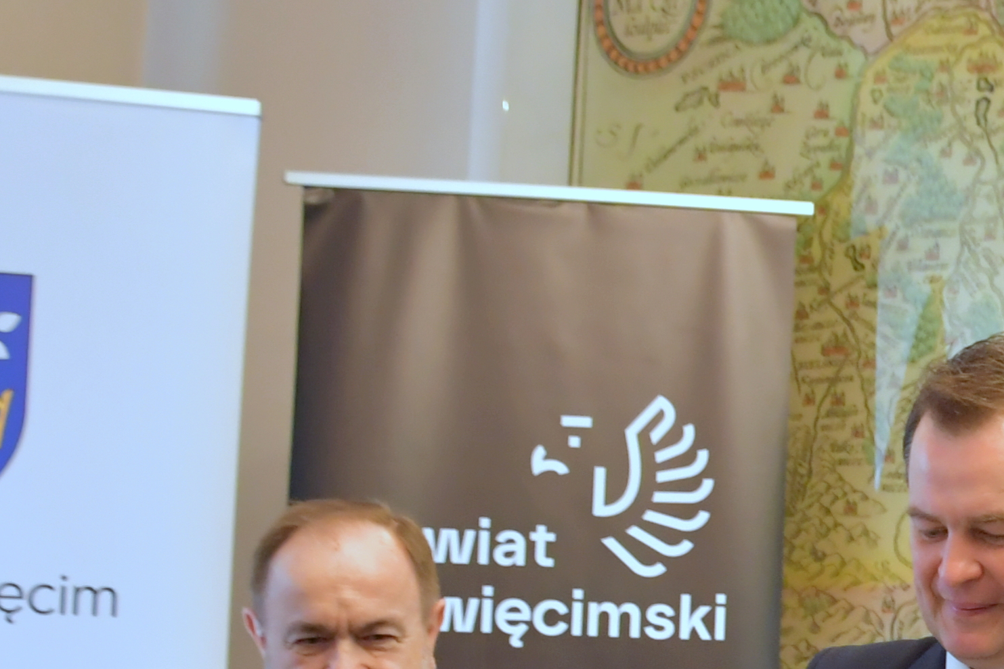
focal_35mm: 121
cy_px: 579
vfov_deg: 11.3
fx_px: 3375
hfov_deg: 15.8
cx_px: 1421
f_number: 4
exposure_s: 1/60
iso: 1250
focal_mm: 21
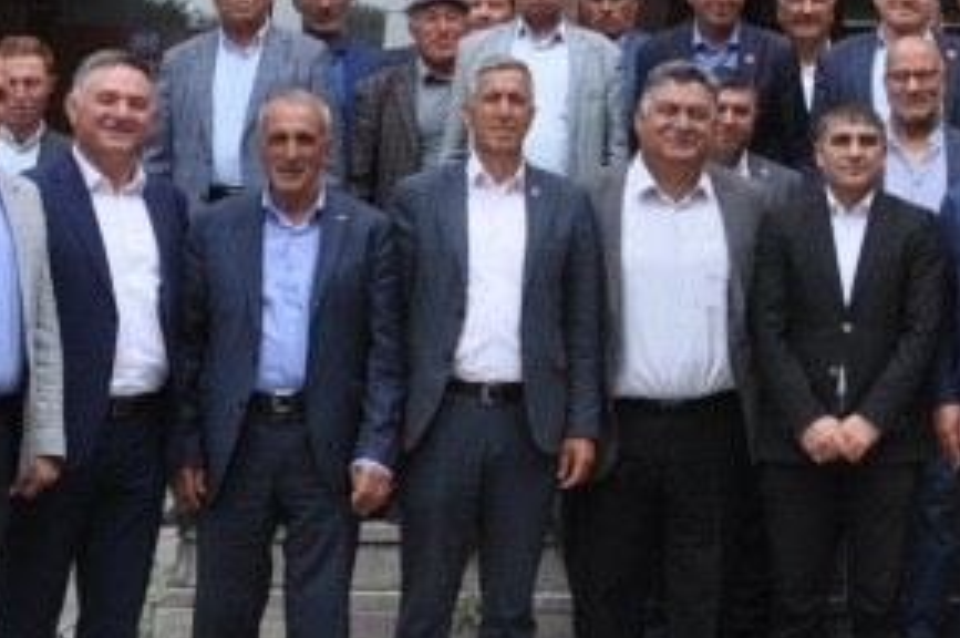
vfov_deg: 12.4
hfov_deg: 17.9
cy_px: 2
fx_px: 2903
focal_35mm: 109
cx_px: 1143
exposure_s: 1/125
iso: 200
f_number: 5.6
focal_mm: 20
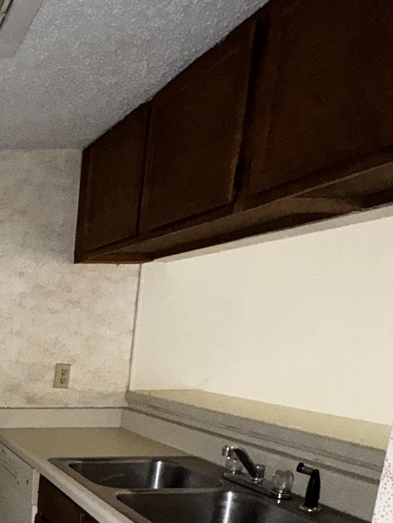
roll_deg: +0.5
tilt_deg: -14.7
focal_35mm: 38
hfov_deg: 29.5
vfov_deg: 44.6
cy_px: 470
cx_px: -130
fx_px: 575
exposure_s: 1/60
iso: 320
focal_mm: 2.22
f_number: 2.2
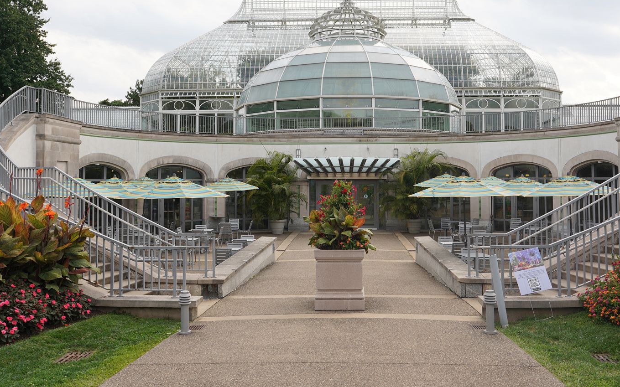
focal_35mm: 36
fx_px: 608
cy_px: 146
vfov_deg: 35.1
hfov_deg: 53.9
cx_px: 336
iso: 100
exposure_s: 1/100
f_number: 8
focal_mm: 24
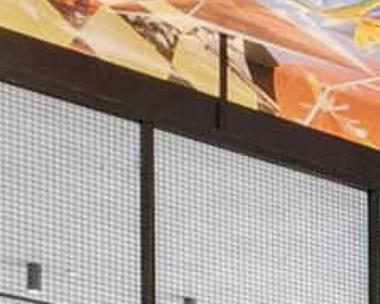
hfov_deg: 13.8
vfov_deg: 11.5
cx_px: 859
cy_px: 762
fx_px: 1203
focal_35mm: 107
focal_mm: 11
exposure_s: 1/10
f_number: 8
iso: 800
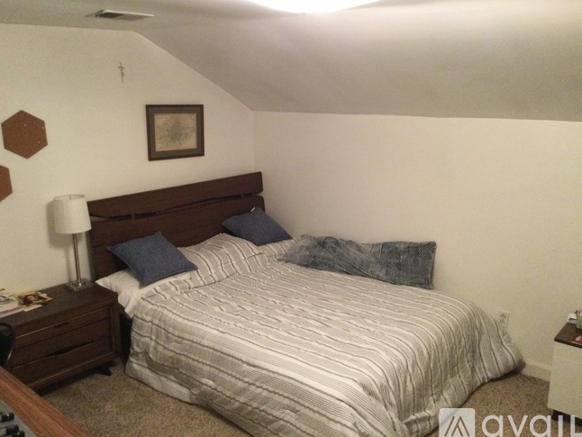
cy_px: 219
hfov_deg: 56.8
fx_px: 538
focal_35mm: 32
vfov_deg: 44.2
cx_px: 284
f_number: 2.4
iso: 250
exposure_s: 1/15
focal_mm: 3.3
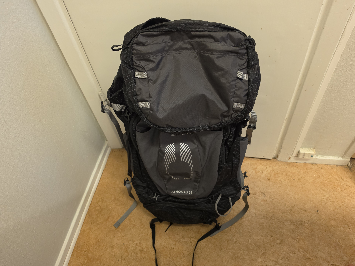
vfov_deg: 56.8
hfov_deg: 71.6
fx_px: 246
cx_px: 182
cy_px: 133
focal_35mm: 24
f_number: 1.4
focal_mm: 6.5
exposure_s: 1/100
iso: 320
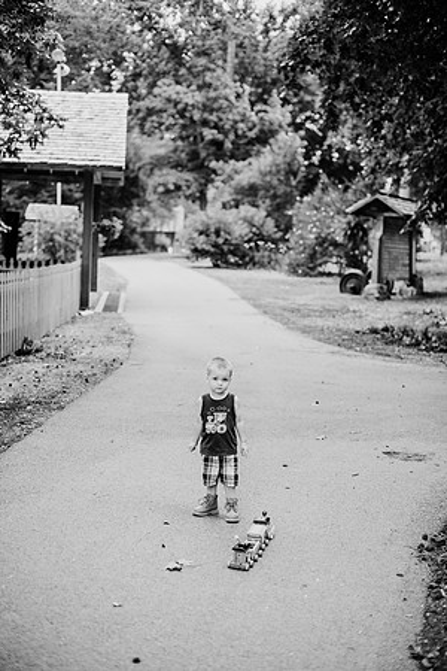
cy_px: 336
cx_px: 224
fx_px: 931
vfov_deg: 39.6
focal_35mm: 50
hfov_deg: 27.0
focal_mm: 50
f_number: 2.2
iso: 200
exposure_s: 1/1000
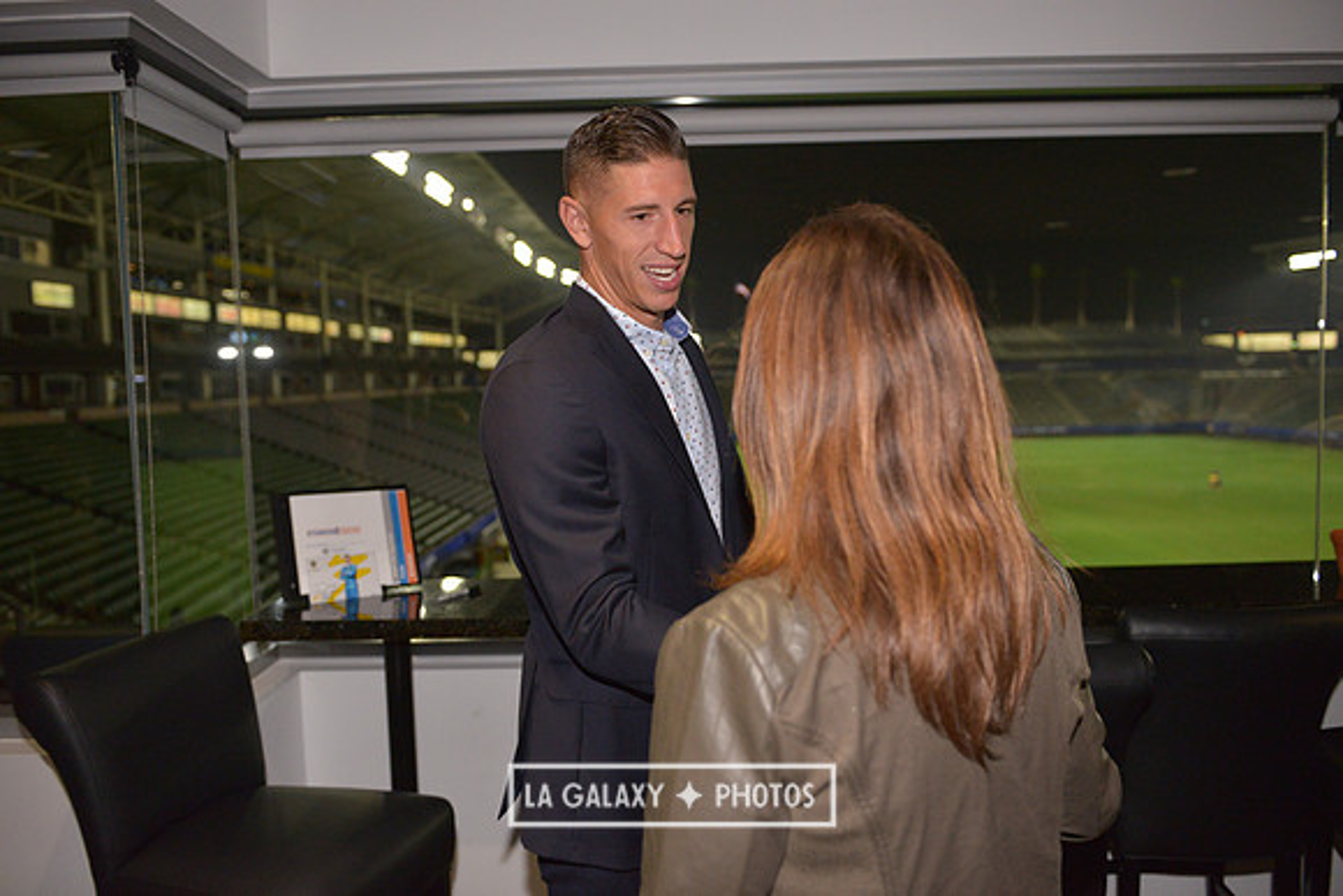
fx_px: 1045
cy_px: 448
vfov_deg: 46.4
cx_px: 672
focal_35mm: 28
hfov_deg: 65.5
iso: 2500
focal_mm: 28
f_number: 3.2
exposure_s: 1/1600
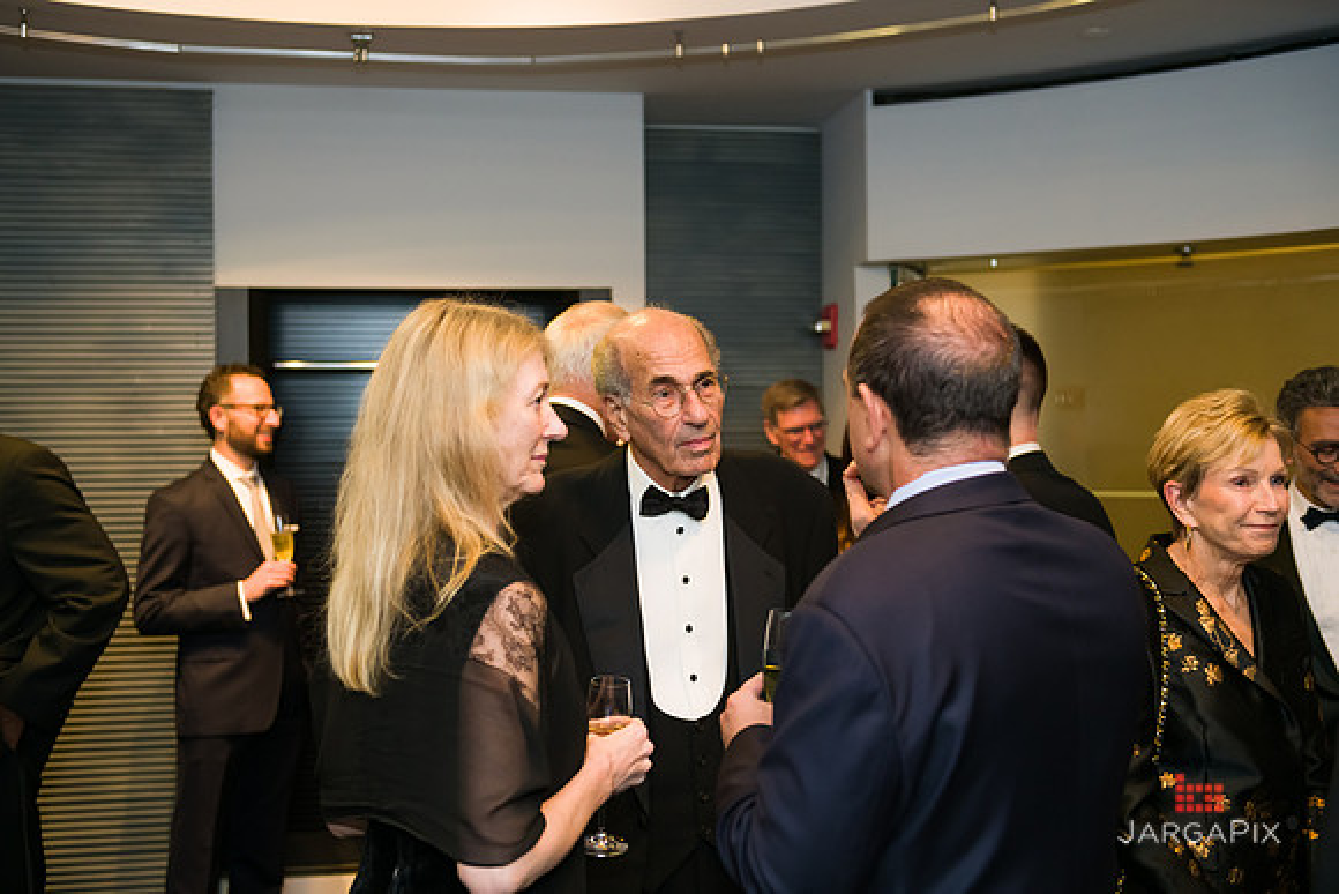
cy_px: 447
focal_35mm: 48
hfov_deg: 41.1
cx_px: 670
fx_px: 1786
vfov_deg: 28.1
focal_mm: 48
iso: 1600
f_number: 3.2
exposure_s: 1/125
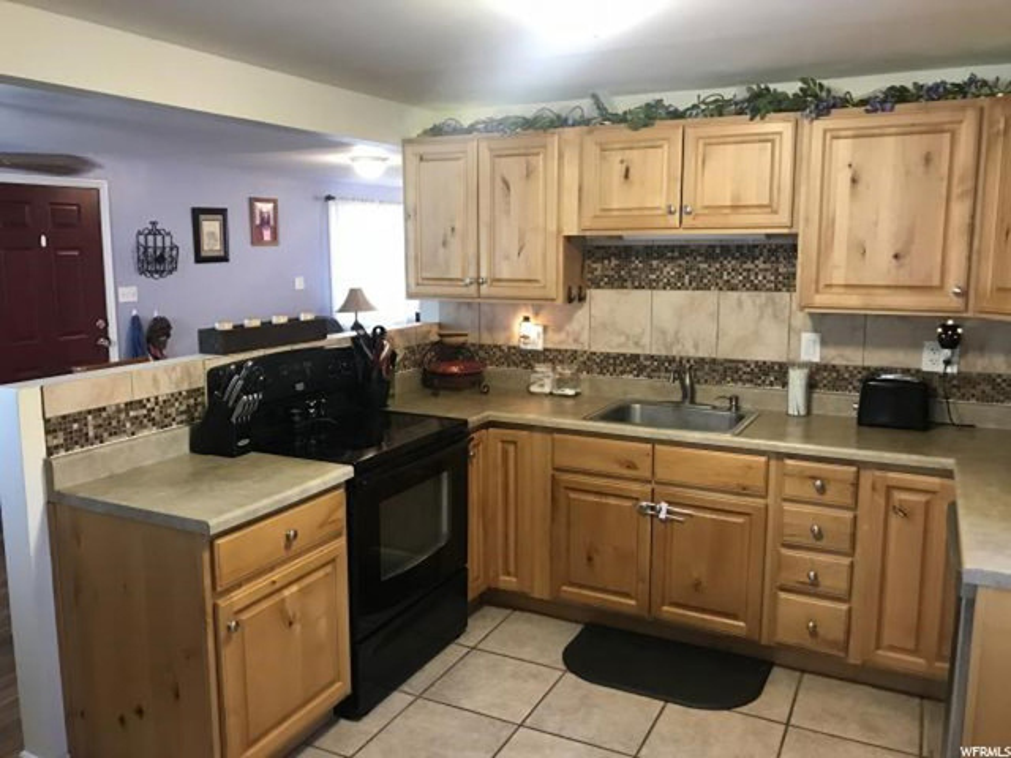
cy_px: 379
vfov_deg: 49.7
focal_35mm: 28
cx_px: 506
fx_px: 818
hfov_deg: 63.4
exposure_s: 1/15
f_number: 1.8
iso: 64
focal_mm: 3.99
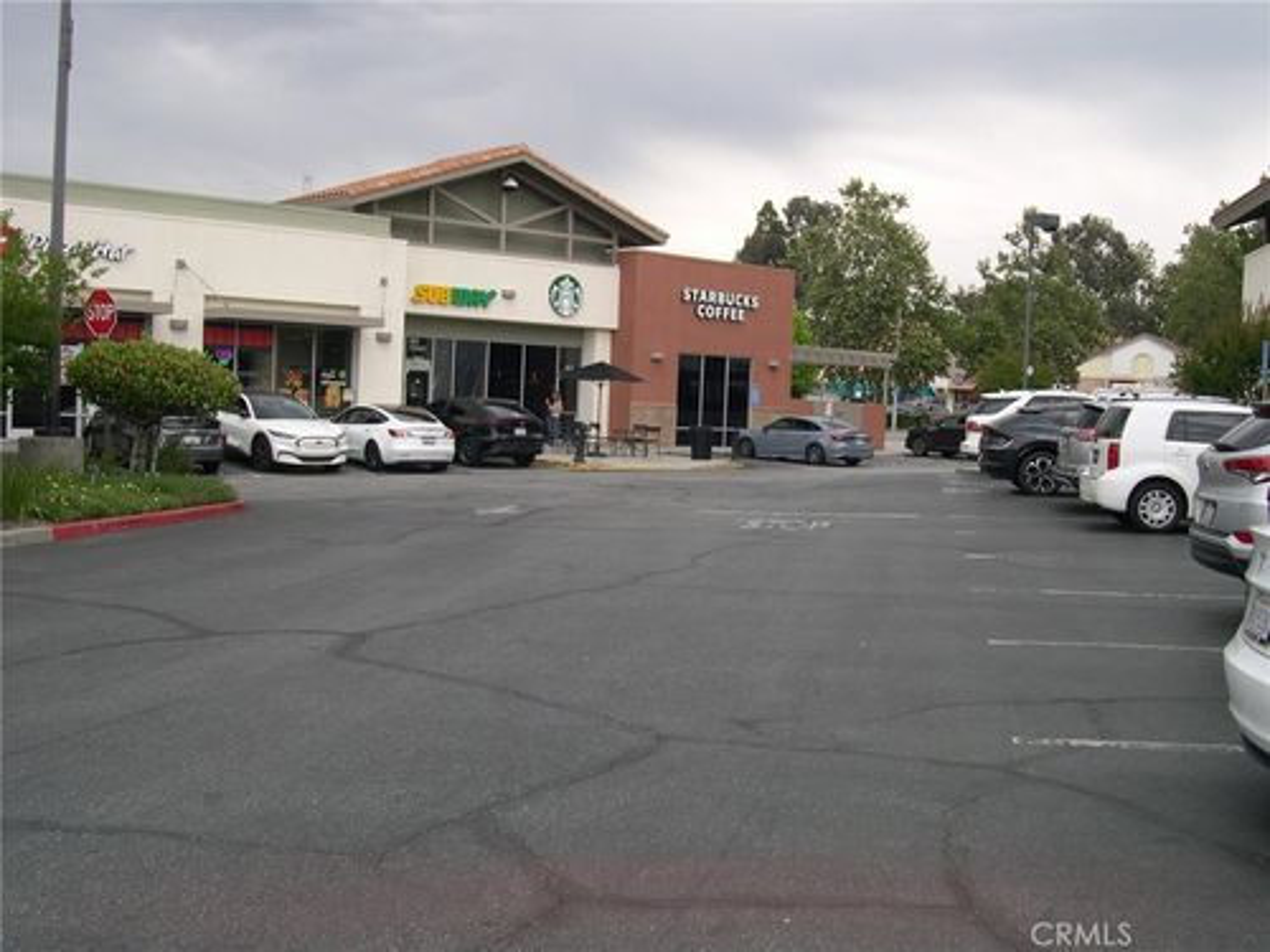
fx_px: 1394
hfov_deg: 49.0
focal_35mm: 38
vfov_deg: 37.7
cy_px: 476
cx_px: 635
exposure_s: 1/100
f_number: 7.6
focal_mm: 8
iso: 100
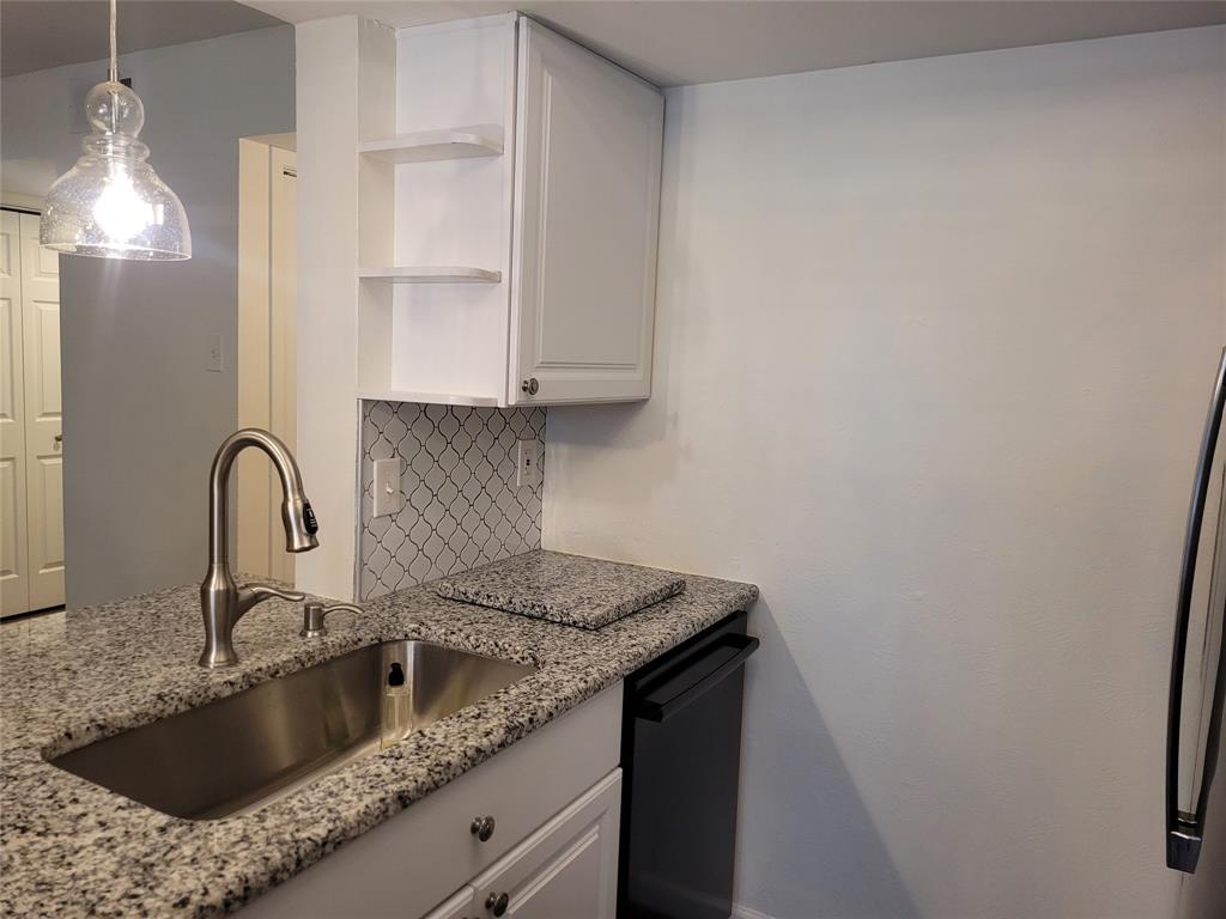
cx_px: 613
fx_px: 921
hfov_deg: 67.3
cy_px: 460
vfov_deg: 53.1
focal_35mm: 26
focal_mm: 5.4
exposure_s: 1/120
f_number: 1.8
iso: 320
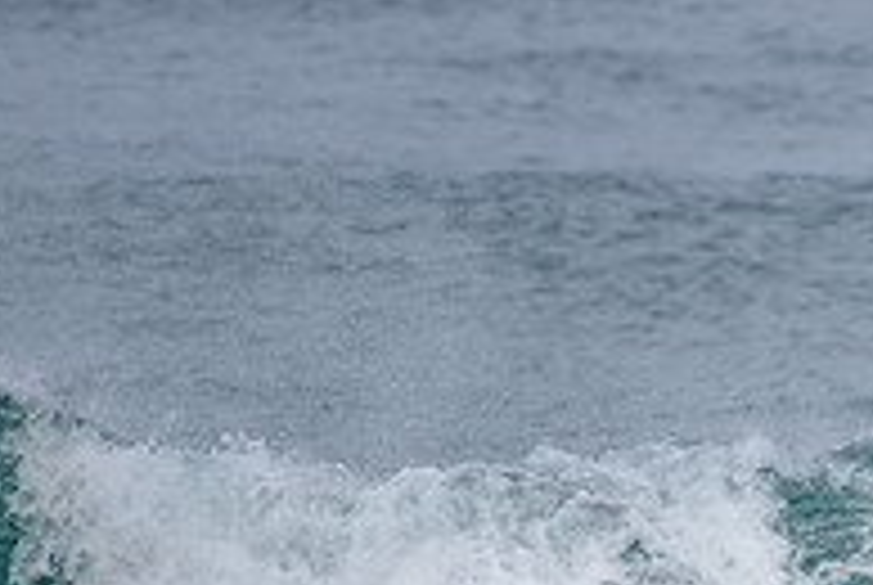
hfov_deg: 1.4
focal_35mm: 1492
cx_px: 990
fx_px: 36236
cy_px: 718
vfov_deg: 0.9
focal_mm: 500
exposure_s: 1/2000
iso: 250
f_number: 5.6
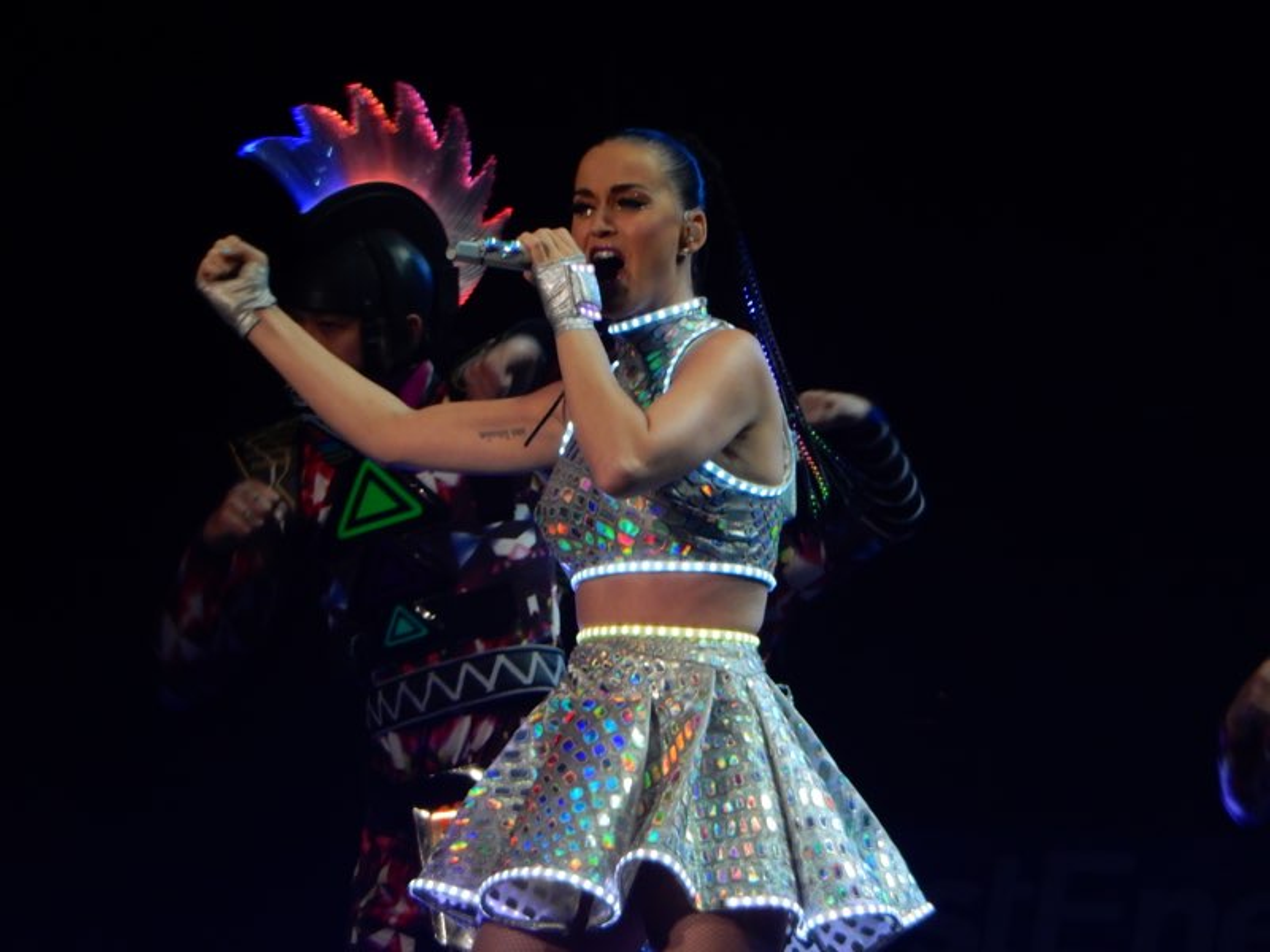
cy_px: 476
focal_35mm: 514
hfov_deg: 3.9
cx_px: 635
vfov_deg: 2.9
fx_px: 18858
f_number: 6.3
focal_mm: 92.3
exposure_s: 1/160
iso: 400
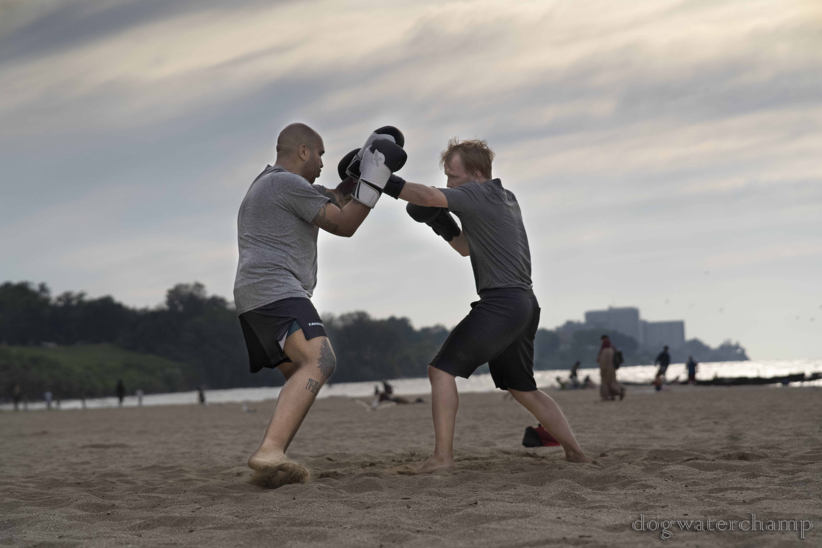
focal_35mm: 85
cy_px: 274
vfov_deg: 16.1
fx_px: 1941
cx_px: 411
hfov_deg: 23.9
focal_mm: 85
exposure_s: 1/8000
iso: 3200
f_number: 4
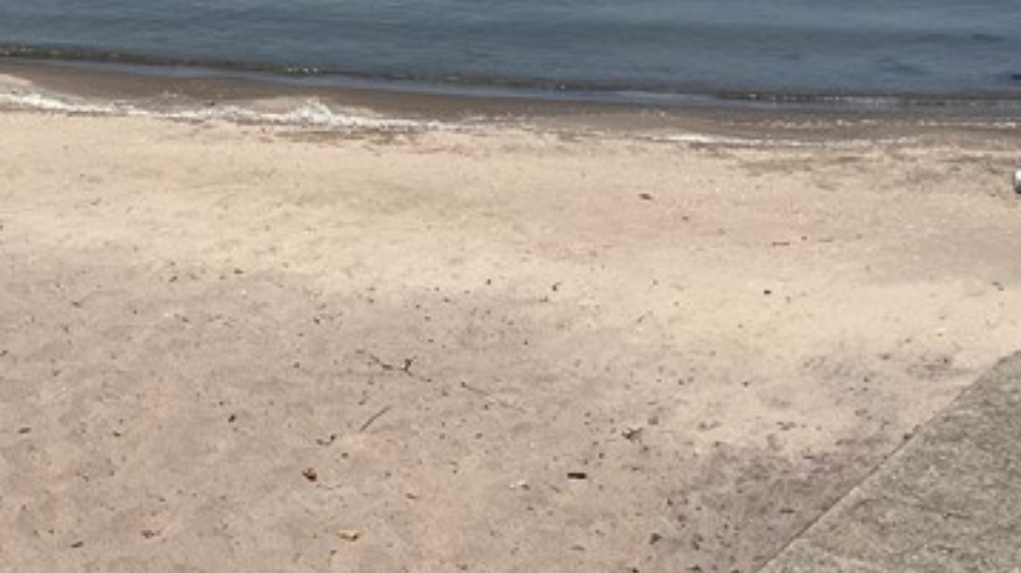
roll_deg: -0.9
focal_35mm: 81
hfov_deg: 25.5
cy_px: -168
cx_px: 123
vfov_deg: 14.3
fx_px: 2192
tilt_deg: -5.4
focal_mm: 5.1
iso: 50
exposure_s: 1/6897
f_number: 1.6
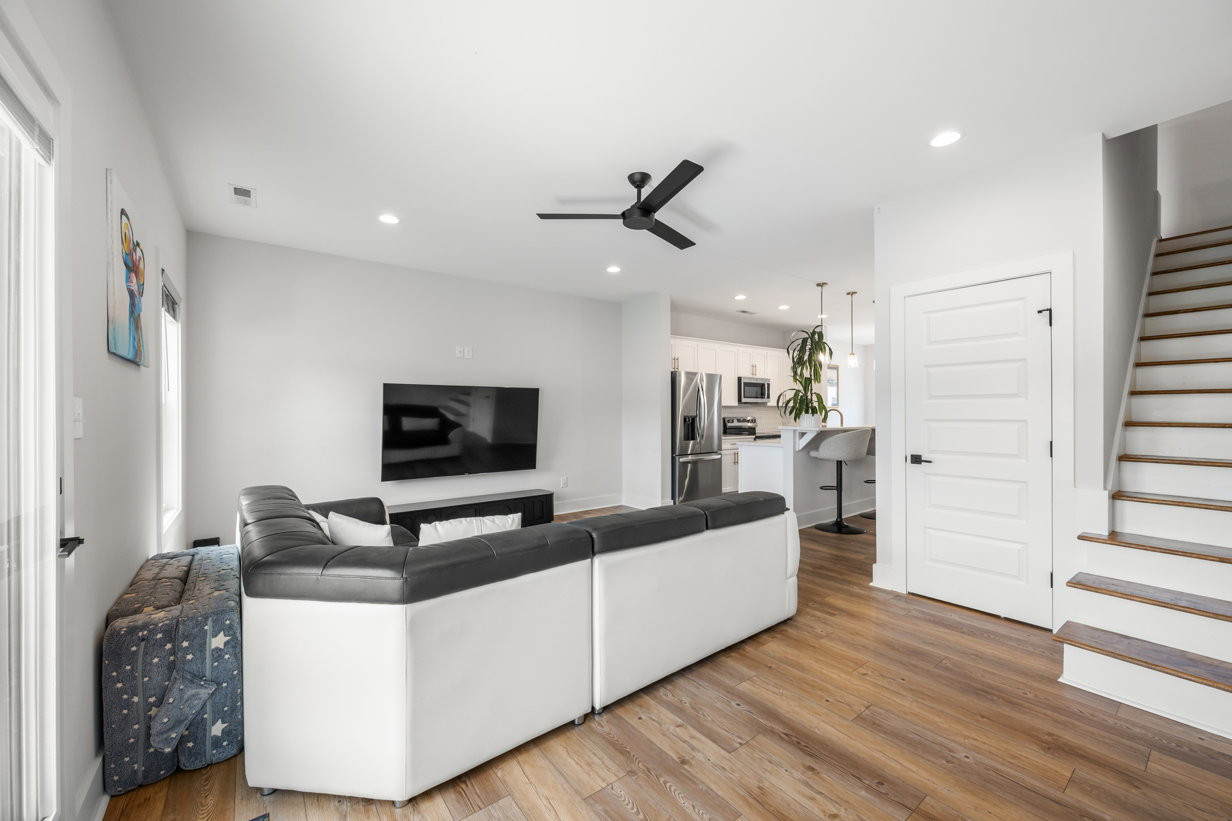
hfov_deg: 104.3
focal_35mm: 14
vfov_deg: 81.2
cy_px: 410
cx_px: 616
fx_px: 479
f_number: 8
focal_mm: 14
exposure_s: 1/15
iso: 400
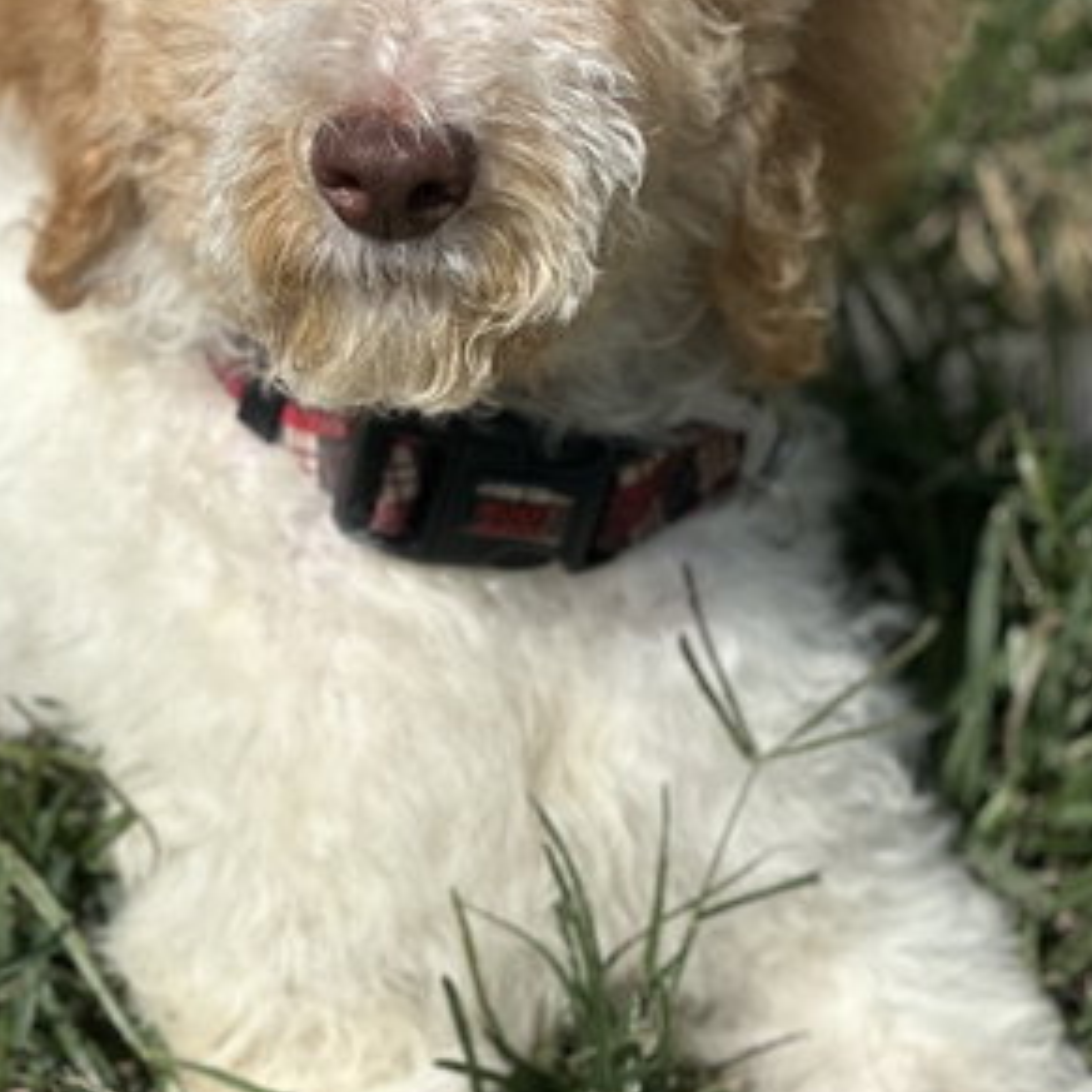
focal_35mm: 156
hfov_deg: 11.2
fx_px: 5568
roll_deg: +2.9
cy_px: 478
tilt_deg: -41.3
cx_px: 364
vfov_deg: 11.2
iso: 32
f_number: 2.8
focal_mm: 9
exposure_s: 1/1553
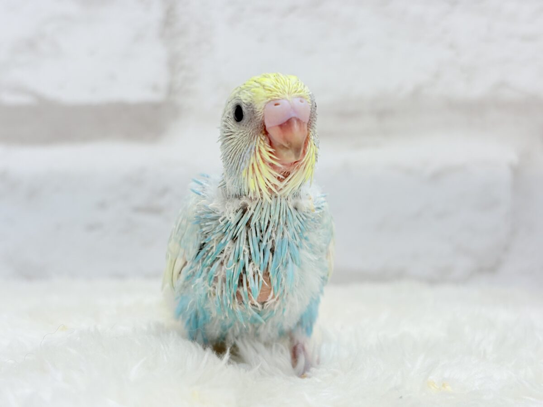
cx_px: 272
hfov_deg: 36.8
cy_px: 204
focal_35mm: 52
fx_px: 816
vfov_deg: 28.0
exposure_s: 1/50
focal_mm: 5.96
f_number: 1.6
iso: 32
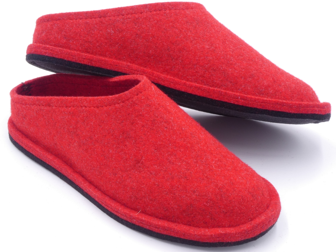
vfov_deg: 25.7
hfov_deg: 33.8
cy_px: 126
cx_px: 168
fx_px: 553
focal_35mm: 57
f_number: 8
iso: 100
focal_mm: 10.3
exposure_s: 1/8
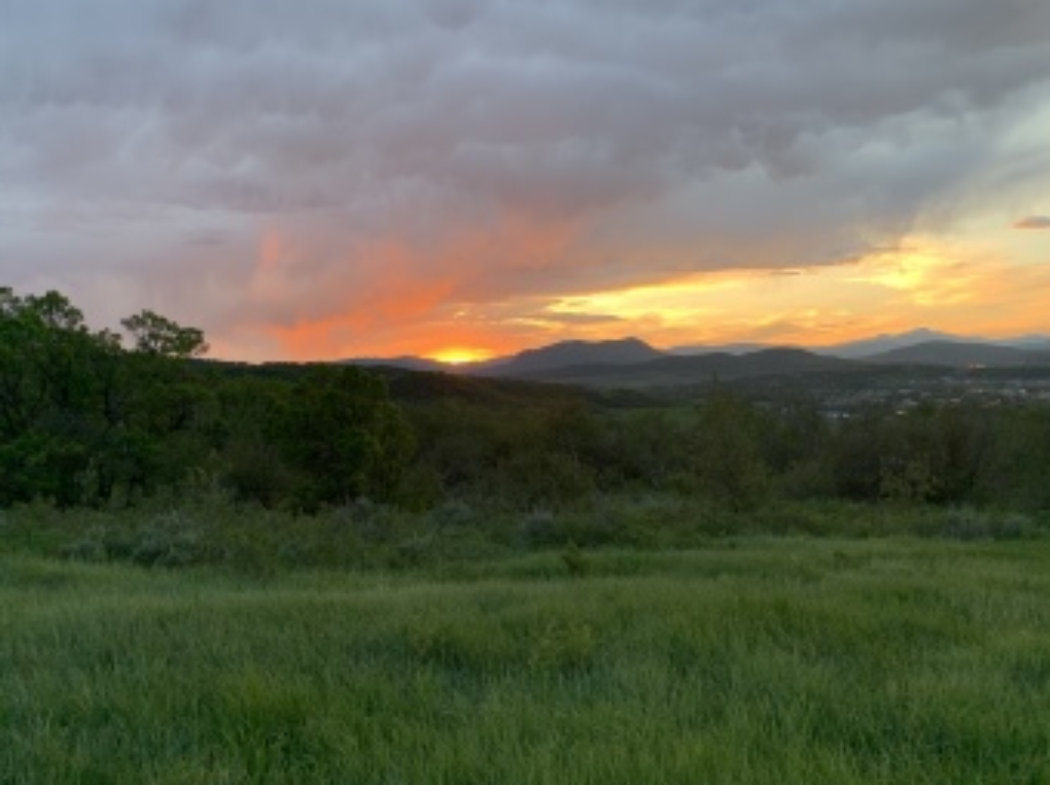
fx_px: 848
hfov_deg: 63.5
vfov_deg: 49.6
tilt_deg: +0.5
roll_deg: +2.3
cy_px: 386
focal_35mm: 28
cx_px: 497
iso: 64
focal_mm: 4.25
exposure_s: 1/121
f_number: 1.8
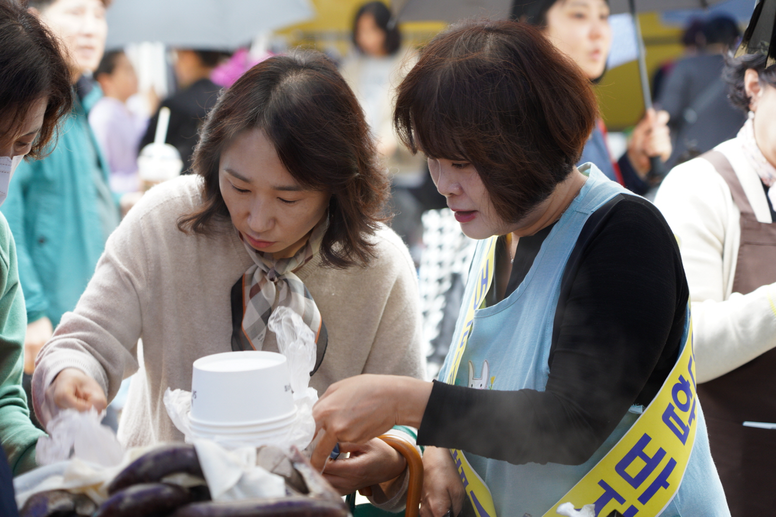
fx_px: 2155
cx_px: 388
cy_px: 258
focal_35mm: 100
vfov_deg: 13.7
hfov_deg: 20.4
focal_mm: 100
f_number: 4
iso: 1000
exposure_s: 1/125
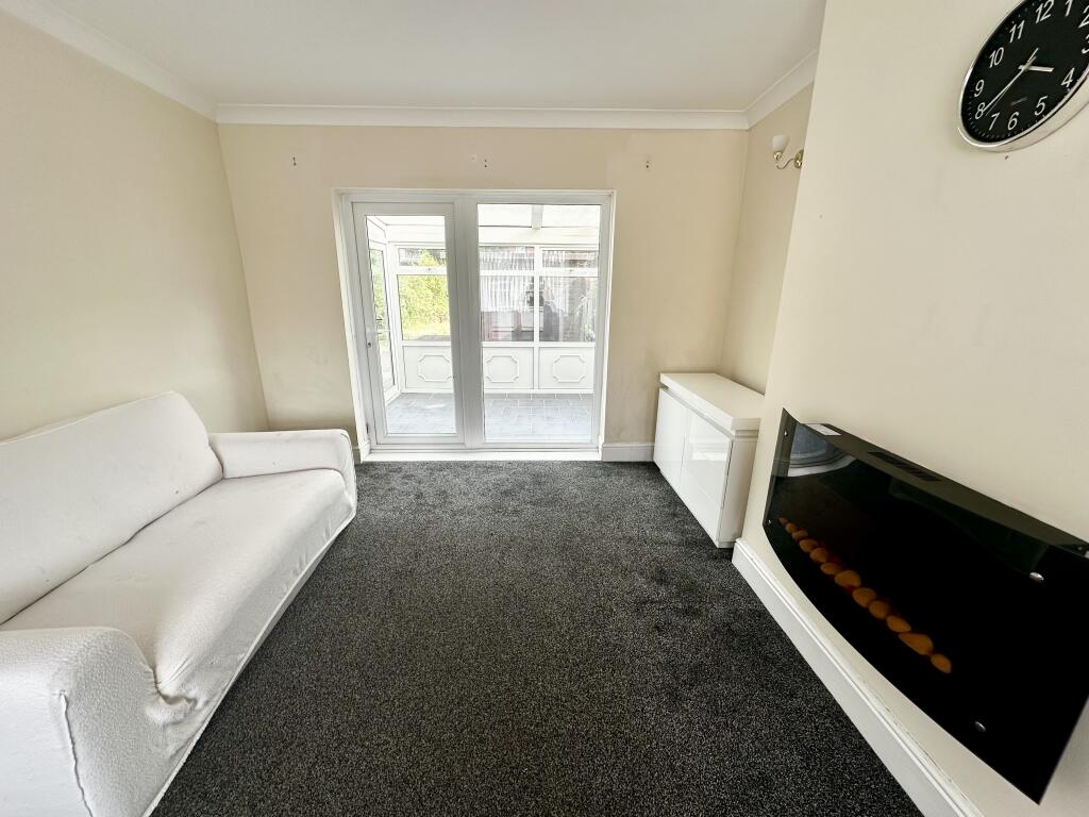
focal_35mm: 14
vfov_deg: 85.7
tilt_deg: -15.6
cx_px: 544
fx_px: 440
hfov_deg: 102.1
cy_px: 408
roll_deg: -0.3
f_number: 2.2
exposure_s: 1/148
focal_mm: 2.22
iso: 40
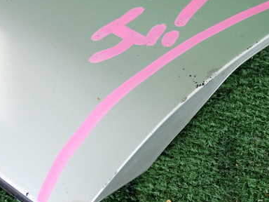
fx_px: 497
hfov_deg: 29.9
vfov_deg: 22.9
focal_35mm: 64
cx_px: 194
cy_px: 94
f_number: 2.8
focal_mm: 7.31
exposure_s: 1/125
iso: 500
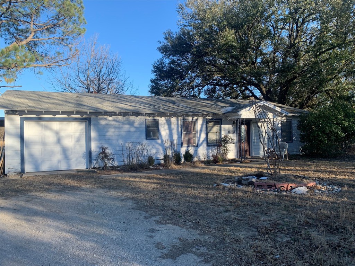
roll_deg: -0.8
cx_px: 178
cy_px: 133
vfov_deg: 53.1
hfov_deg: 67.3
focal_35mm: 26
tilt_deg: +0.2
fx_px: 267
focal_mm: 4.25
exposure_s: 1/701
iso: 25
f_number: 1.8
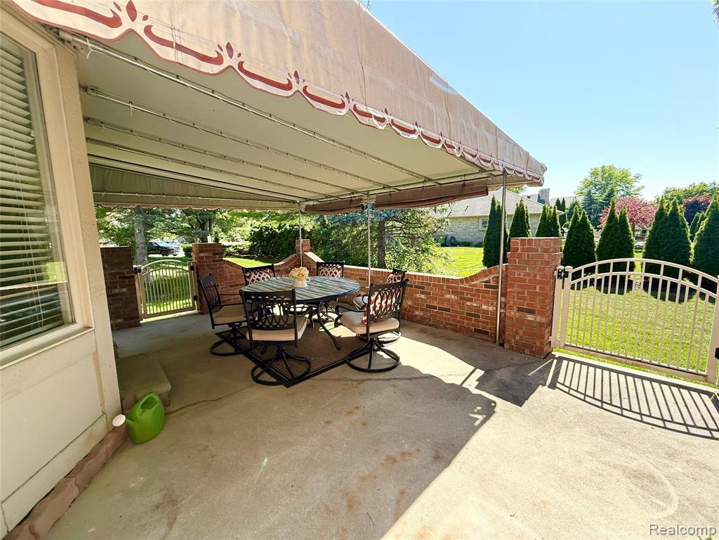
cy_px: 270
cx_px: 360
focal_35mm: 14
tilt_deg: -6.8
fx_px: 291
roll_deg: +1.6
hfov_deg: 102.1
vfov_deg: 85.7
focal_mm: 2.22
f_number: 2.2
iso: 64
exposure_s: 1/368
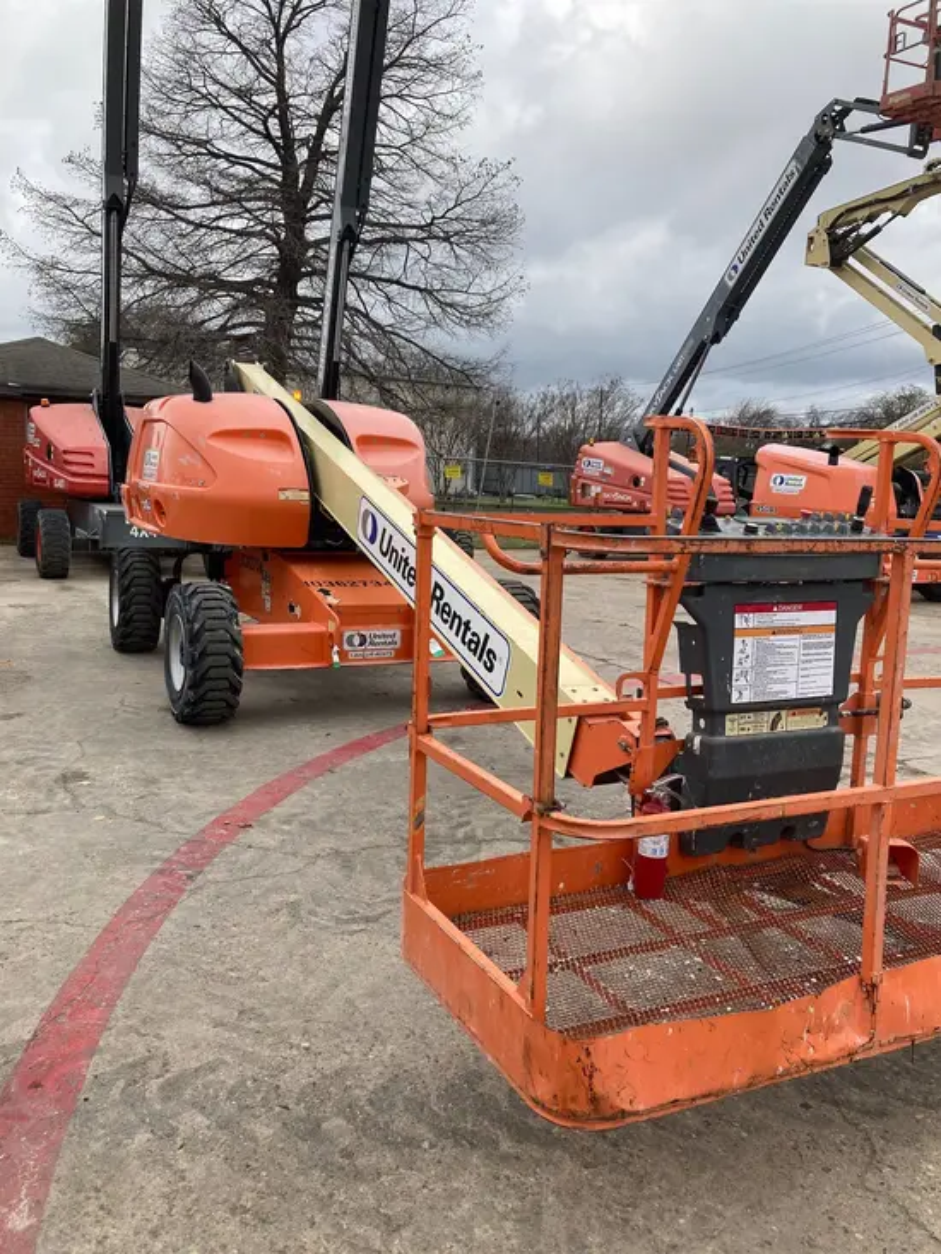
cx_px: 470
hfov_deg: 49.8
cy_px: 627
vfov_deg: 63.4
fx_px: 1015
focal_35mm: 28
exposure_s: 1/852
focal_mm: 3.99
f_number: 1.8
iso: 20
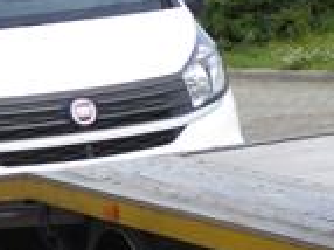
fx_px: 2535
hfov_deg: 7.2
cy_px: 257
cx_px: 757
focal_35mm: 263
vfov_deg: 5.6
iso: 100
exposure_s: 1/400
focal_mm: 8.4
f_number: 4
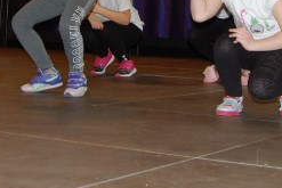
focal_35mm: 97
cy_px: -66
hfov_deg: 21.0
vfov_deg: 13.5
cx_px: 174
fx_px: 760
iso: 400
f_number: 3.8
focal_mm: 20
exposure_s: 1/60
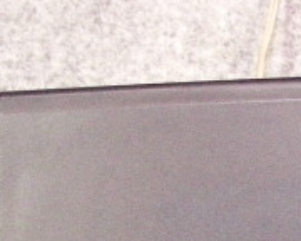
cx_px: 383
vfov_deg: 11.4
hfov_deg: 14.1
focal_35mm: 132
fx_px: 1176
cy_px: 325
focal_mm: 6.3
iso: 800
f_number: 3.4
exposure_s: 1/60
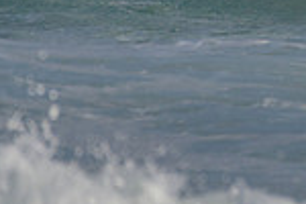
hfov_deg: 0.9
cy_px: -188
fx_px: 20075
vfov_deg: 0.6
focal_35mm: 2362
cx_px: 594
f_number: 5.6
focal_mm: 500
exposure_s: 1/2000
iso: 140
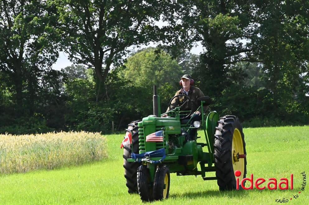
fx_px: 1800
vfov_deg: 6.5
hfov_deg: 9.8
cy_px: 102
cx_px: 154
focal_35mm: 210
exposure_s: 1/8000
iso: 32000
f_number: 18
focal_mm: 210
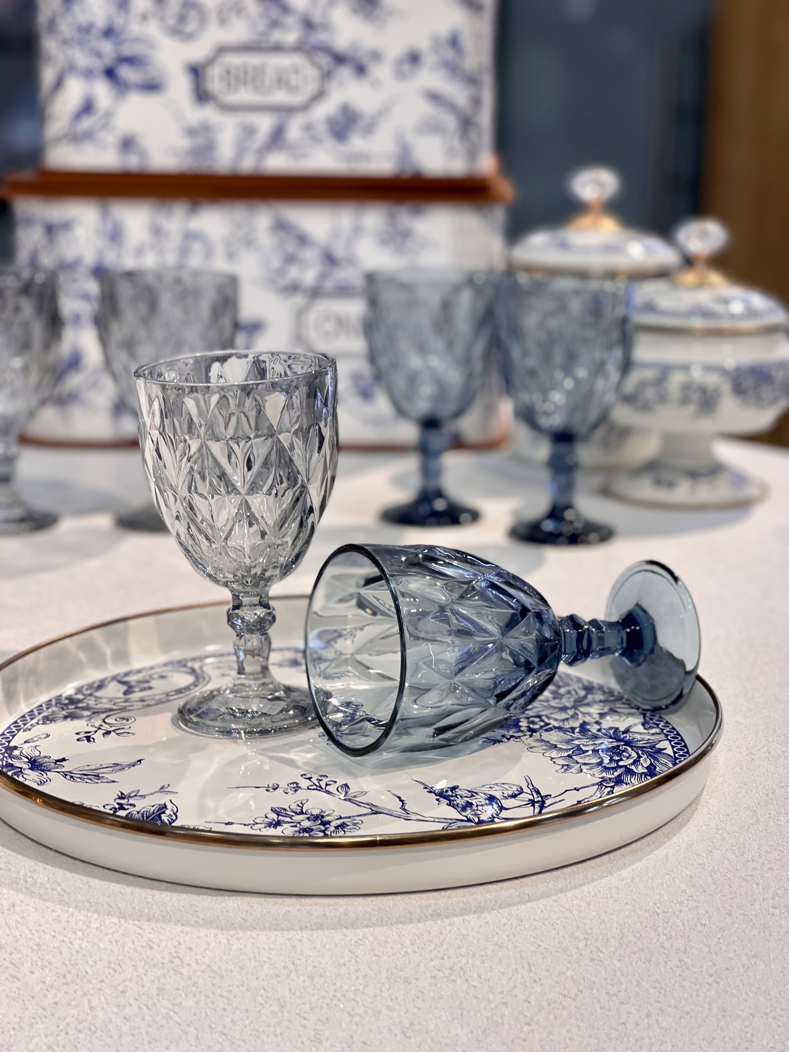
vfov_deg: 30.3
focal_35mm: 64
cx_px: 394
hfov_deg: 22.9
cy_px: 526
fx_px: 1945
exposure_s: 1/100
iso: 50
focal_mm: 7.5
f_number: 2.2
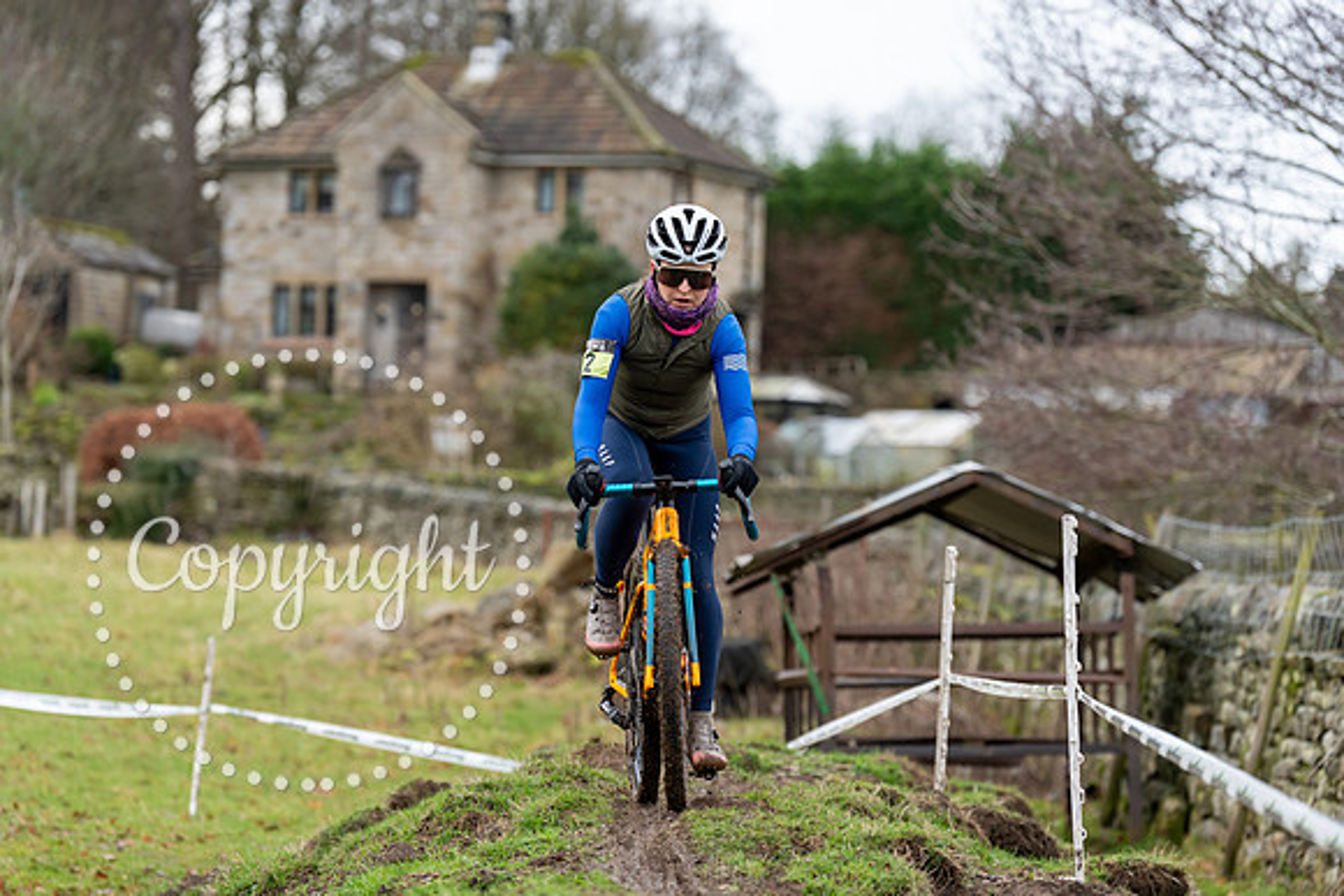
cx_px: 672
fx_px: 4630
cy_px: 448
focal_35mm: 124
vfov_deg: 11.1
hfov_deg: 16.5
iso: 1600
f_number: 3.2
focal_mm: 124
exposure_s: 1/1000
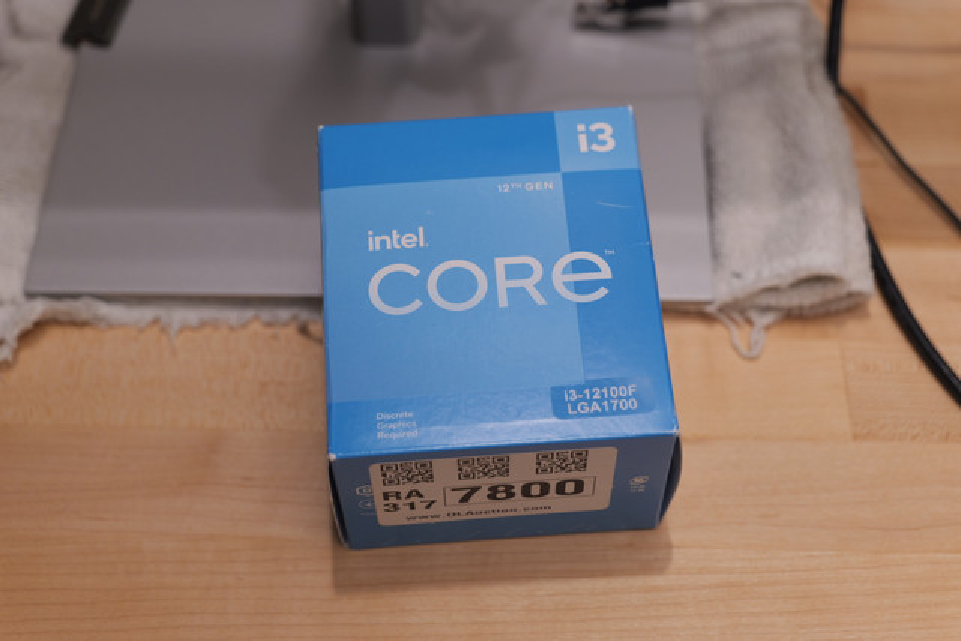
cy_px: 320
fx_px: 1549
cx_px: 480
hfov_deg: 34.5
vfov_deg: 23.4
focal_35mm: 58
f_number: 4
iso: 1250
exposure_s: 1/60
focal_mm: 58
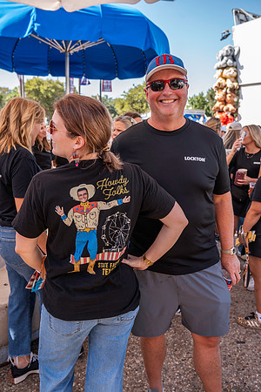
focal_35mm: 30
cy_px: 196
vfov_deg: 61.9
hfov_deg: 43.6
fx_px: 326
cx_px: 130
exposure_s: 1/125
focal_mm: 30
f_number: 4.5
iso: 100
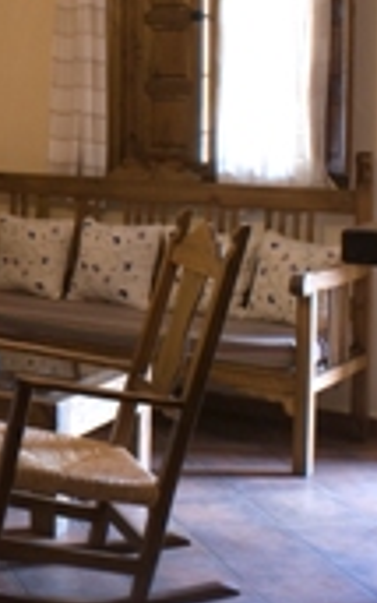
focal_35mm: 80
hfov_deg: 13.9
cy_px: 130
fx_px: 1314
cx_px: -366
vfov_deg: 25.4
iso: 200
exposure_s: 1.3
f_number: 11
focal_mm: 20
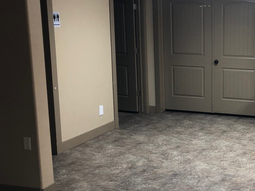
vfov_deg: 26.6
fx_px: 405
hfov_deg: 32.5
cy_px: 105
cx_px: 246
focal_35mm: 55
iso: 40
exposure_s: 1/20
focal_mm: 3.99
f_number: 1.8
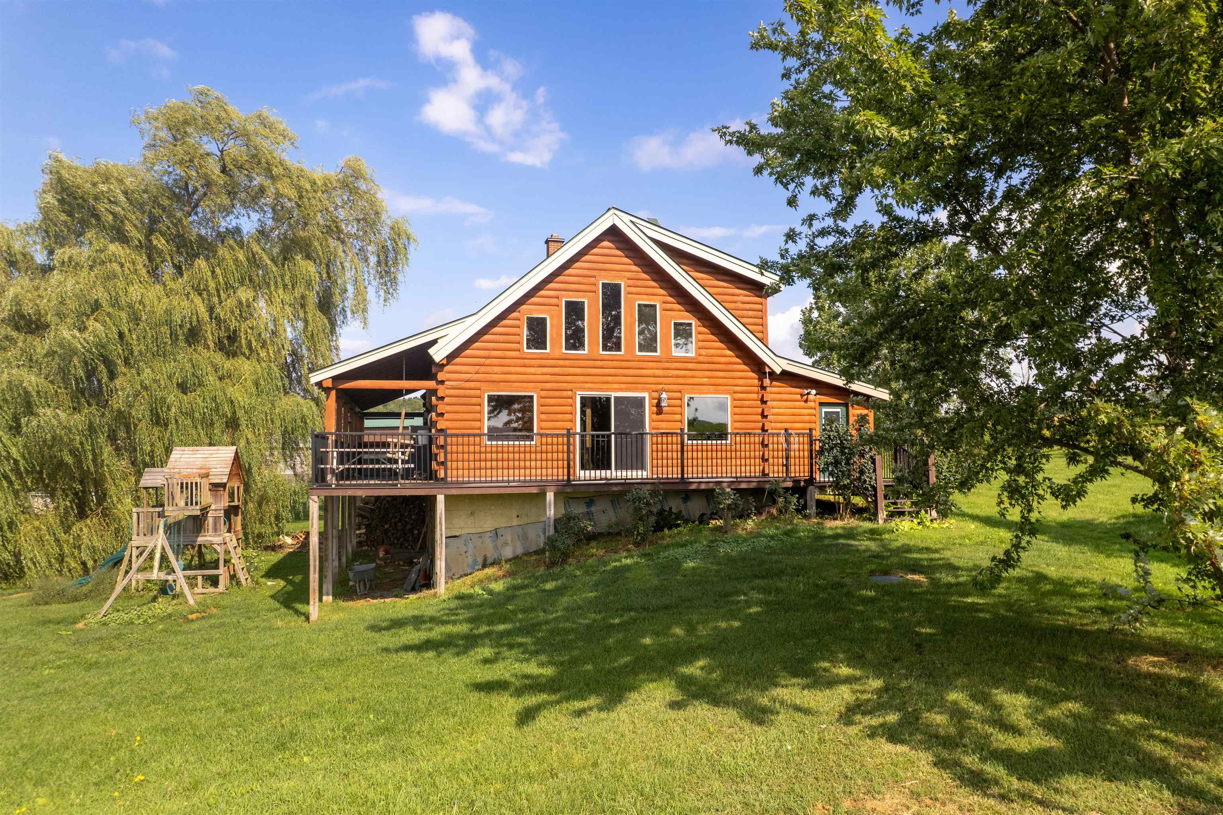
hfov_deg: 78.6
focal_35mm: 22
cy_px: 408
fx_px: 747
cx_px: 612
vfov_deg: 57.2
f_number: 2.8
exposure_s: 1/200
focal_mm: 8.38
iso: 110
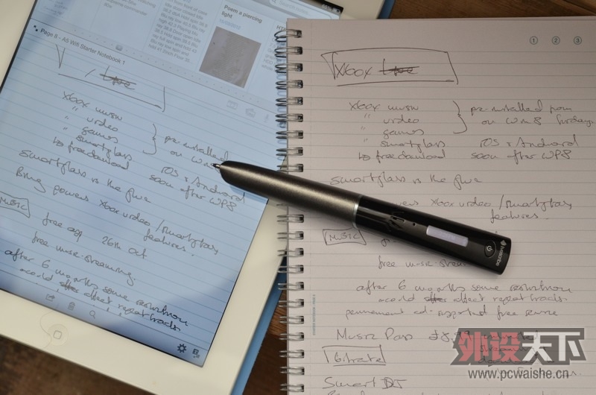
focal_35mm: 105
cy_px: 198
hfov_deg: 19.5
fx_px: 1735
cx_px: 298
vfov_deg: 13.0
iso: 800
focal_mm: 70
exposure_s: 1/50
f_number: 7.1
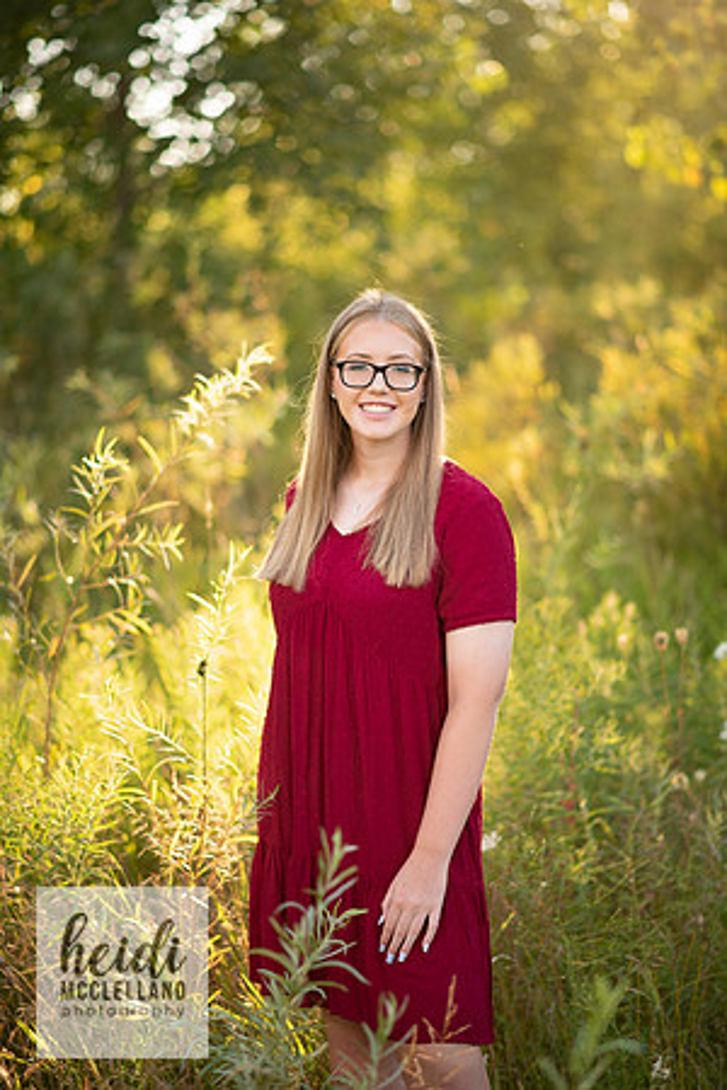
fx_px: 2575
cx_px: 364
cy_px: 545
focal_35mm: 85
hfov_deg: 16.1
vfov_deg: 23.9
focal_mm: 85
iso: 125
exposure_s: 1/400
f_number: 1.8
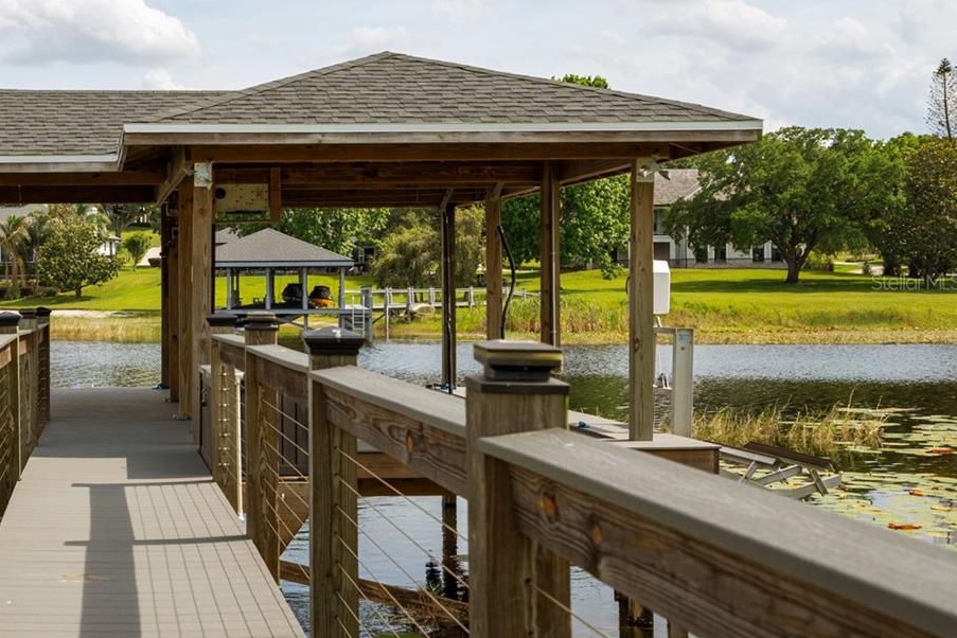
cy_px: 282
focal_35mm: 62
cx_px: 118
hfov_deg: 31.1
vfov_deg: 21.9
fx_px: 1648
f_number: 6.3
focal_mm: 35
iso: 500
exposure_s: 1/1000
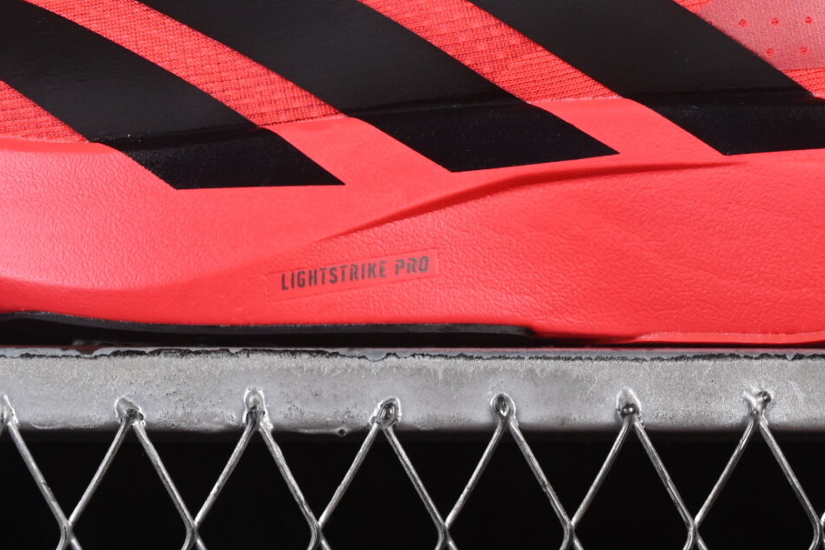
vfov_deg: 6.7
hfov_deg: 10.1
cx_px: 424
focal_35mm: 203
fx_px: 4652
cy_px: -113
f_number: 8
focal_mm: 50
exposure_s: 1/80
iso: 160
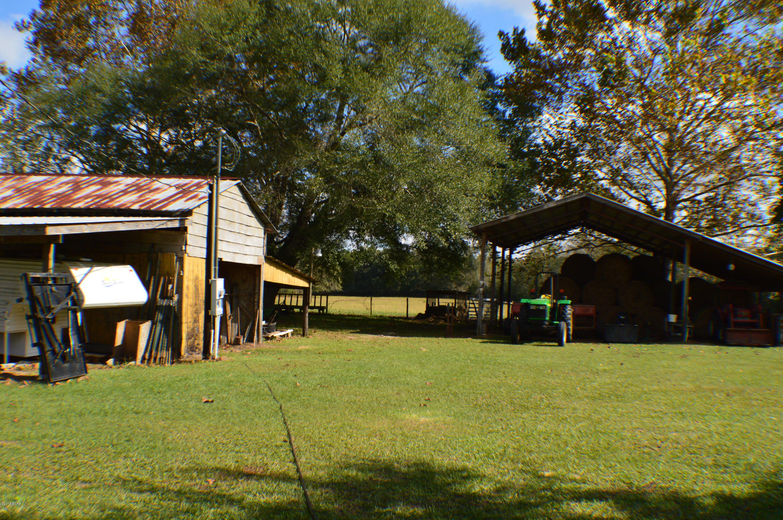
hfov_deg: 49.6
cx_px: 392
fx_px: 847
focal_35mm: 39
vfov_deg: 34.1
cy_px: 260
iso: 400
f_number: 10
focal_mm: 26
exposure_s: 1/320
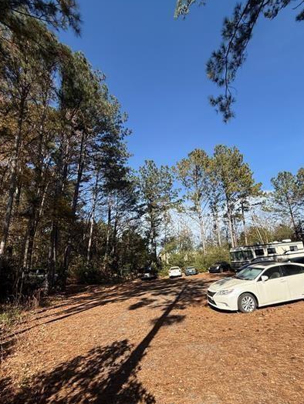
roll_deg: +4.2
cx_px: 167
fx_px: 187
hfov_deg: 77.9
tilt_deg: +16.7
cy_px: 215
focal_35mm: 16
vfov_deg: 94.4
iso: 64
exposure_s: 1/1497
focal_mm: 2.22
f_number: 2.2
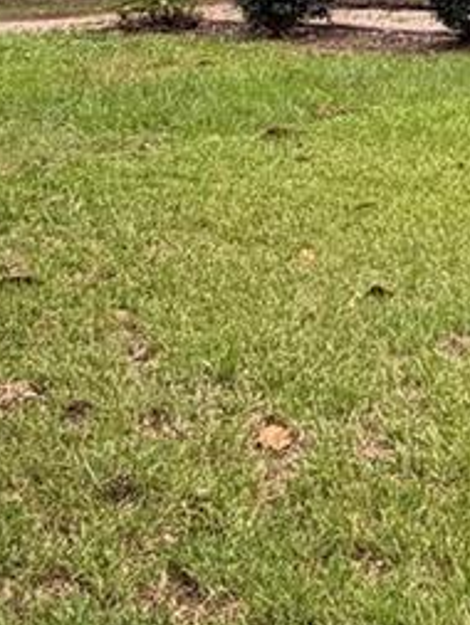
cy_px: 124
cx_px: 831
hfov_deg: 15.2
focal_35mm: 85
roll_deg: +0.5
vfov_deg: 22.7
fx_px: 1537
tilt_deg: -9.8
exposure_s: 1/393
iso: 50
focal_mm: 2.22
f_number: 2.2
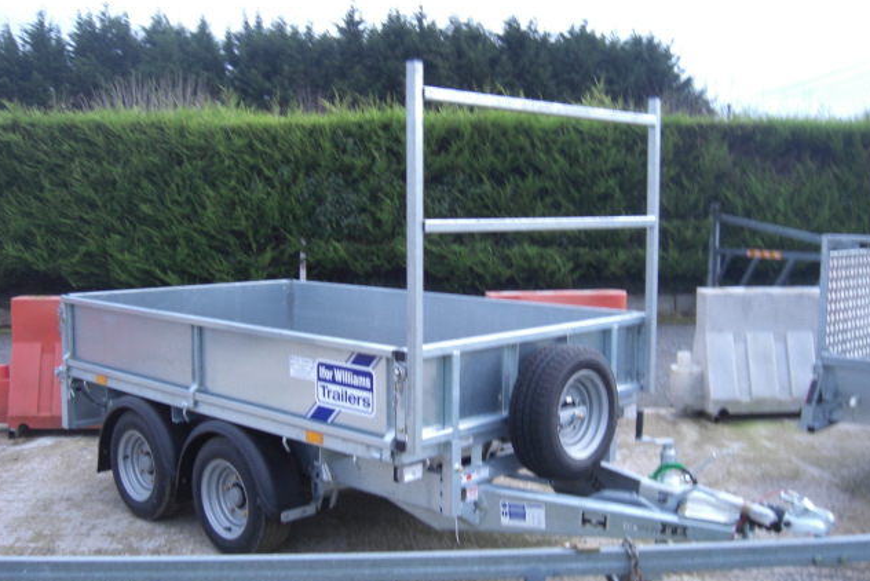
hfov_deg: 48.4
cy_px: 326
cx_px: 434
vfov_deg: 33.4
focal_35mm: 40
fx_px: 967
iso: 200
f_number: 2.8
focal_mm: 7.9
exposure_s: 1/40
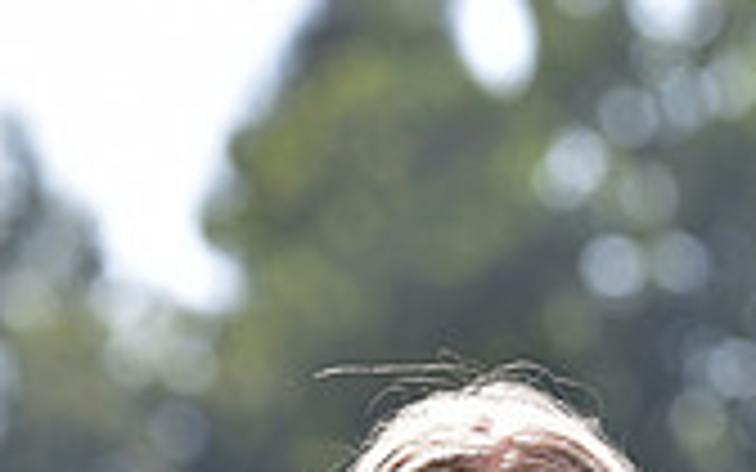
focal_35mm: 598
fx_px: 12321
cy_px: 1088
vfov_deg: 2.2
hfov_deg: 3.5
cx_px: 542
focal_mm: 170
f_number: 5.6
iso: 100
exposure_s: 1/250
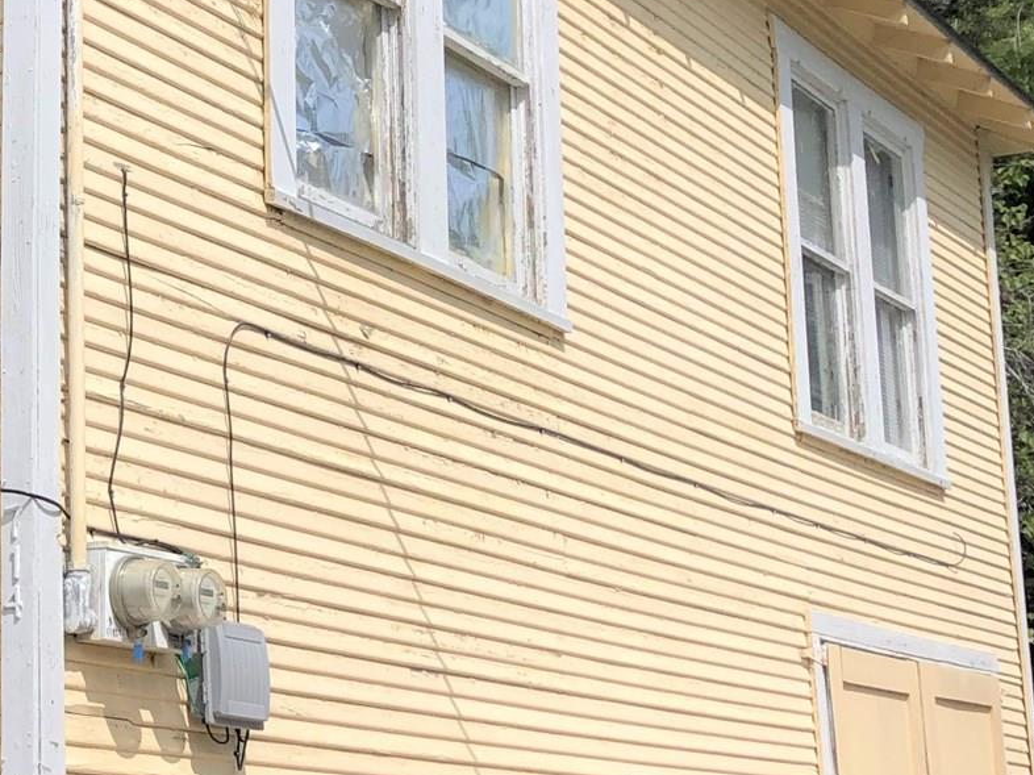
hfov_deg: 24.3
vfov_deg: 20.2
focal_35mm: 73
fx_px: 2180
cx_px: -199
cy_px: 362
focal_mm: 4
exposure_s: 1/4367
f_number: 1.8
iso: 25
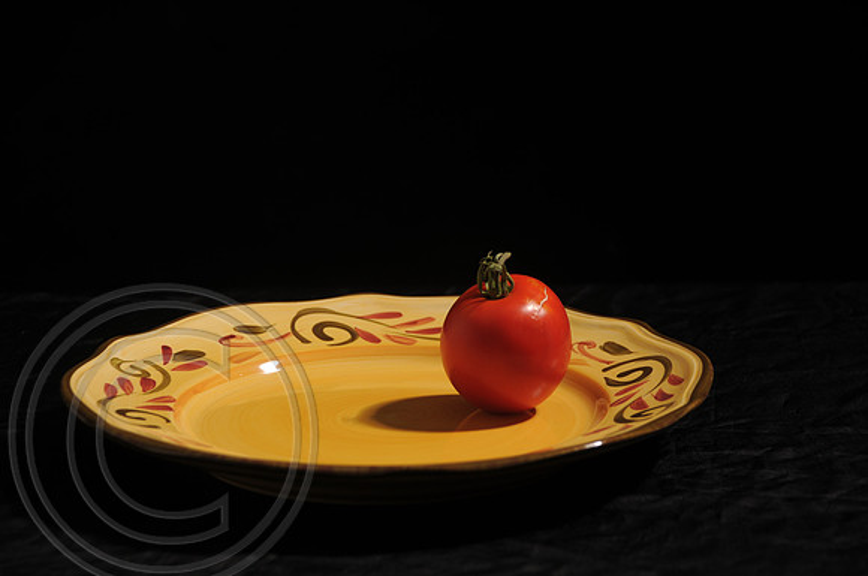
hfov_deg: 17.1
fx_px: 2889
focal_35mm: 120
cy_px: 288
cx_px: 434
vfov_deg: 11.4
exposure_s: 1/100
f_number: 5.6
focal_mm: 80
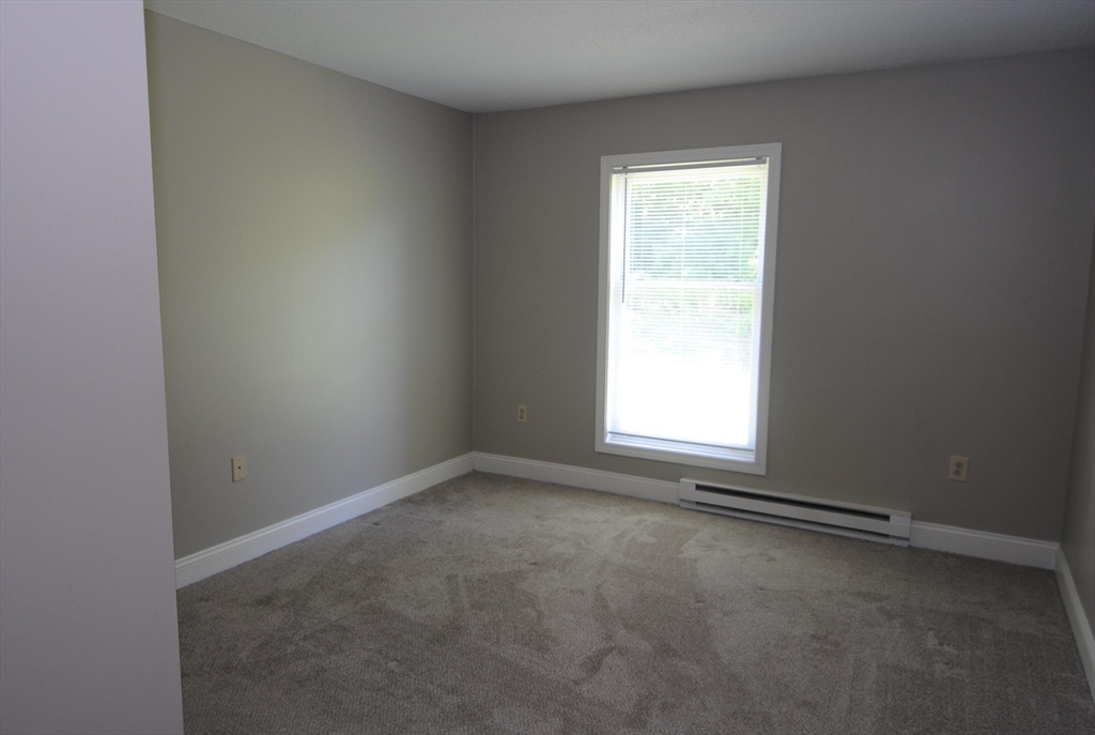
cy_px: 368
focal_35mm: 20
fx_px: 594
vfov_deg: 63.4
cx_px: 548
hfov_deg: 85.3
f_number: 2.8
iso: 200
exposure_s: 1/30
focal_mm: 13
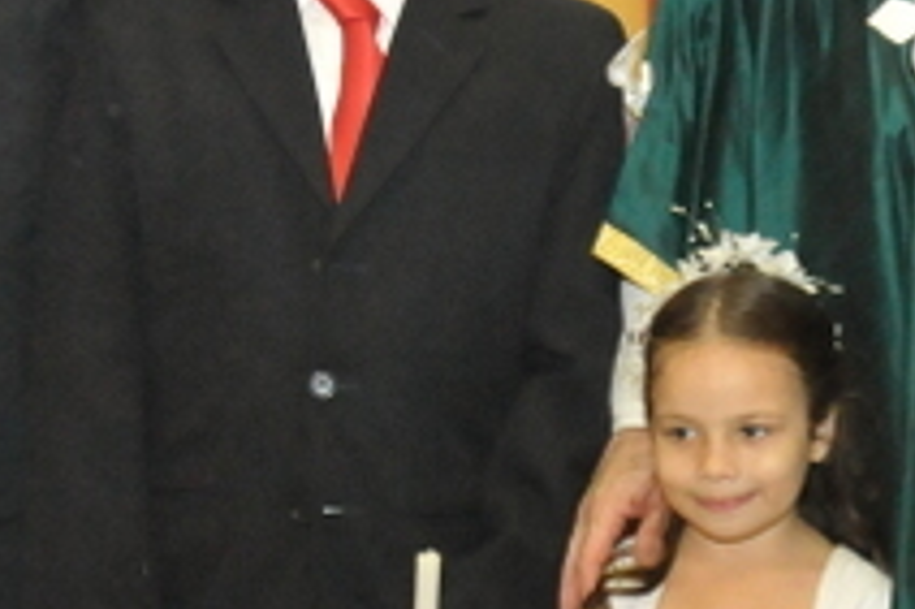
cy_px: 168
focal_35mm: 136
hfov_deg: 14.4
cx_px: 1234
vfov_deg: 10.1
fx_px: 3454
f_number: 5
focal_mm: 24
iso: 3200
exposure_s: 1/80
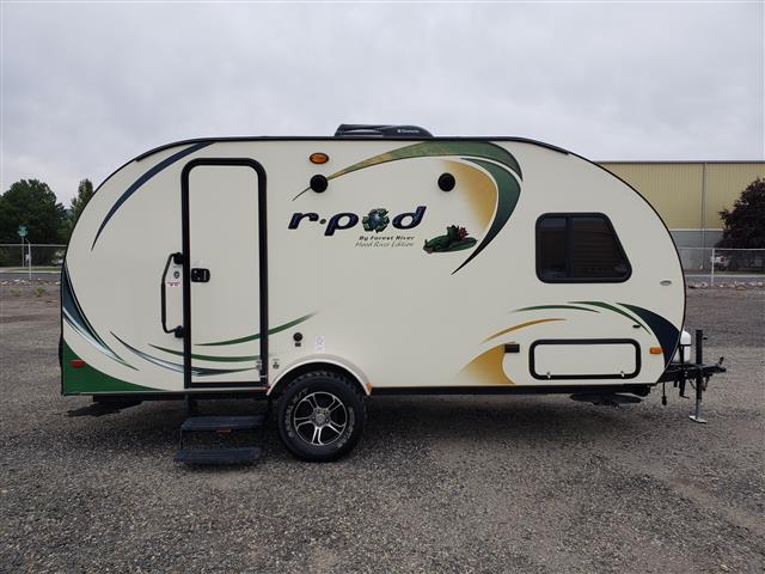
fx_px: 575
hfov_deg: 67.3
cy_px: 287
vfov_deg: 53.1
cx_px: 382
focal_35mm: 26
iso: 50
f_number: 2.4
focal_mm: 4.3
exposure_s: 1/734
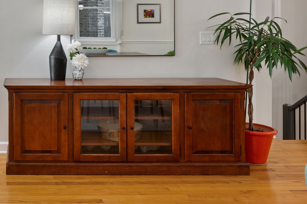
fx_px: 332
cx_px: 10
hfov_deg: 43.5
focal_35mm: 39
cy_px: 35
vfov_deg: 33.0
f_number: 10
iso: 100
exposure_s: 1/2
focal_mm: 14
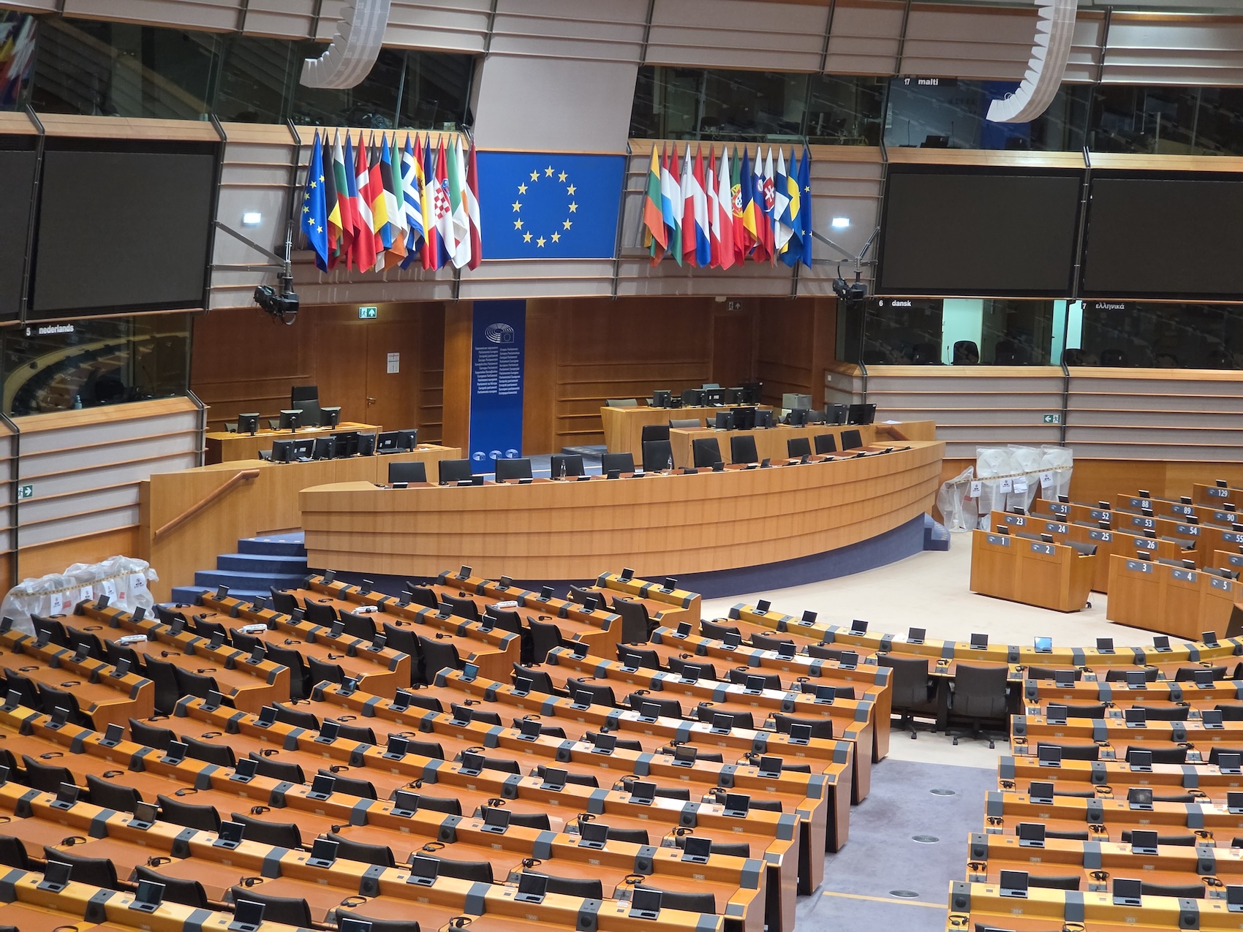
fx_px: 2478
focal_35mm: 69
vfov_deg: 21.3
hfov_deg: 28.2
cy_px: 466
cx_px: 622
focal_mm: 7
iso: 320
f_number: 2.4
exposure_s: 1/50
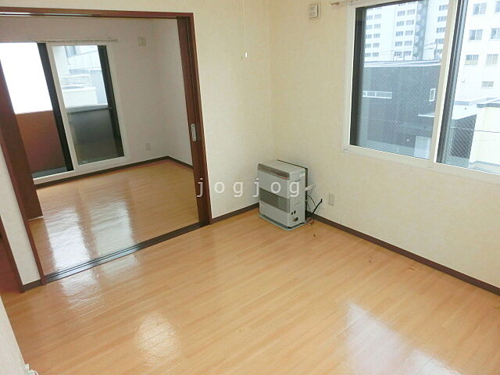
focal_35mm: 24
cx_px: 250
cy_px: 188
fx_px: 347
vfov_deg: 56.8
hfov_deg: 71.6
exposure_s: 1/200
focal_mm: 4.24
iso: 400
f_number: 3
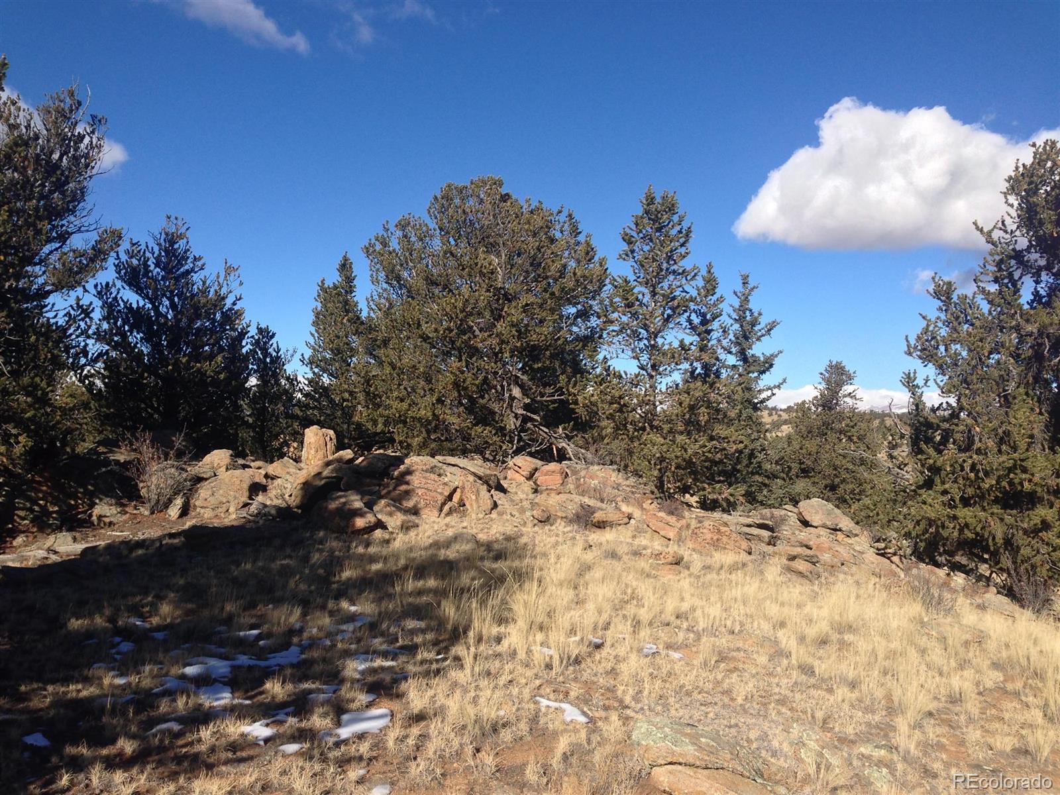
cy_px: 398
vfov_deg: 42.9
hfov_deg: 55.4
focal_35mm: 33
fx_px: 1011
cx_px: 530
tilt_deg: +2.9
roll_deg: -1.5
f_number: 2.4
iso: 50
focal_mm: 4.12
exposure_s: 1/1595
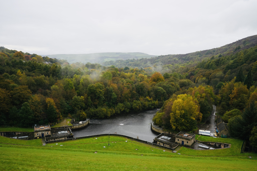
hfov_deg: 65.5
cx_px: 128
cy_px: 86
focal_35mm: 28
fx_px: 200
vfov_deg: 46.4
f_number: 4
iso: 320
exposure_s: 1/160
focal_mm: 28
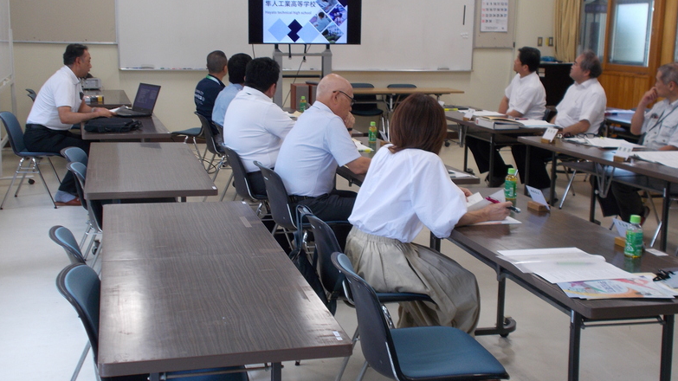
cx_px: 338
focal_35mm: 49
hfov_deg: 42.1
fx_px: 881
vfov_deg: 24.4
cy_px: 166
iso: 100
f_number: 4.2
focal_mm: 7.9
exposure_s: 1/30
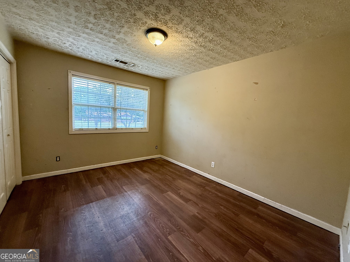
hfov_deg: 102.1
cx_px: 175
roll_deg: -3.5
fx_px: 142
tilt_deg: -5.5
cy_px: 131
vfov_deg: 85.7
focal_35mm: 14
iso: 320
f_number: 2.2
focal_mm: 2.22
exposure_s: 1/60
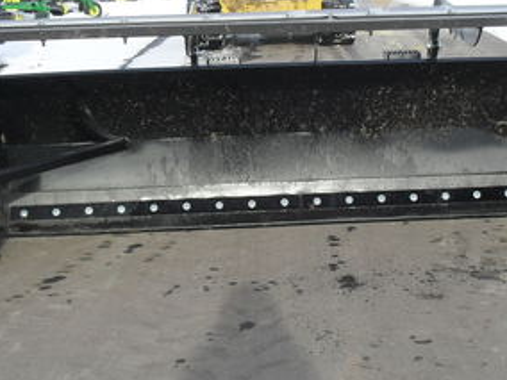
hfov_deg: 28.9
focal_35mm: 67
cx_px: 309
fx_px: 981
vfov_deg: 21.9
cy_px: 250
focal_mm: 6.3
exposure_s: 1/350
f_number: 3.2
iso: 100
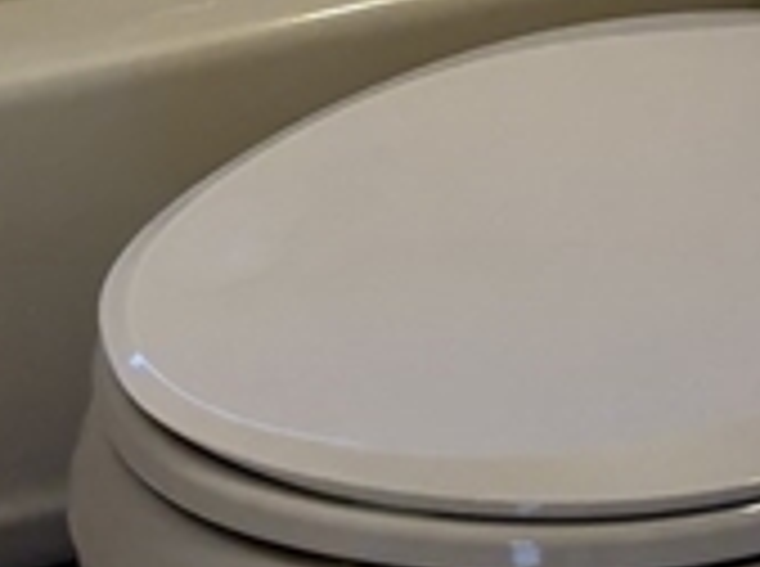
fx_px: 3462
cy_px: -994
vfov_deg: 8.2
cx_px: 778
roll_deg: -2.5
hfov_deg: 12.4
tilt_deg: -18.5
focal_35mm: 158
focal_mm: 5.96
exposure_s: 1/120
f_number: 1.6
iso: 100
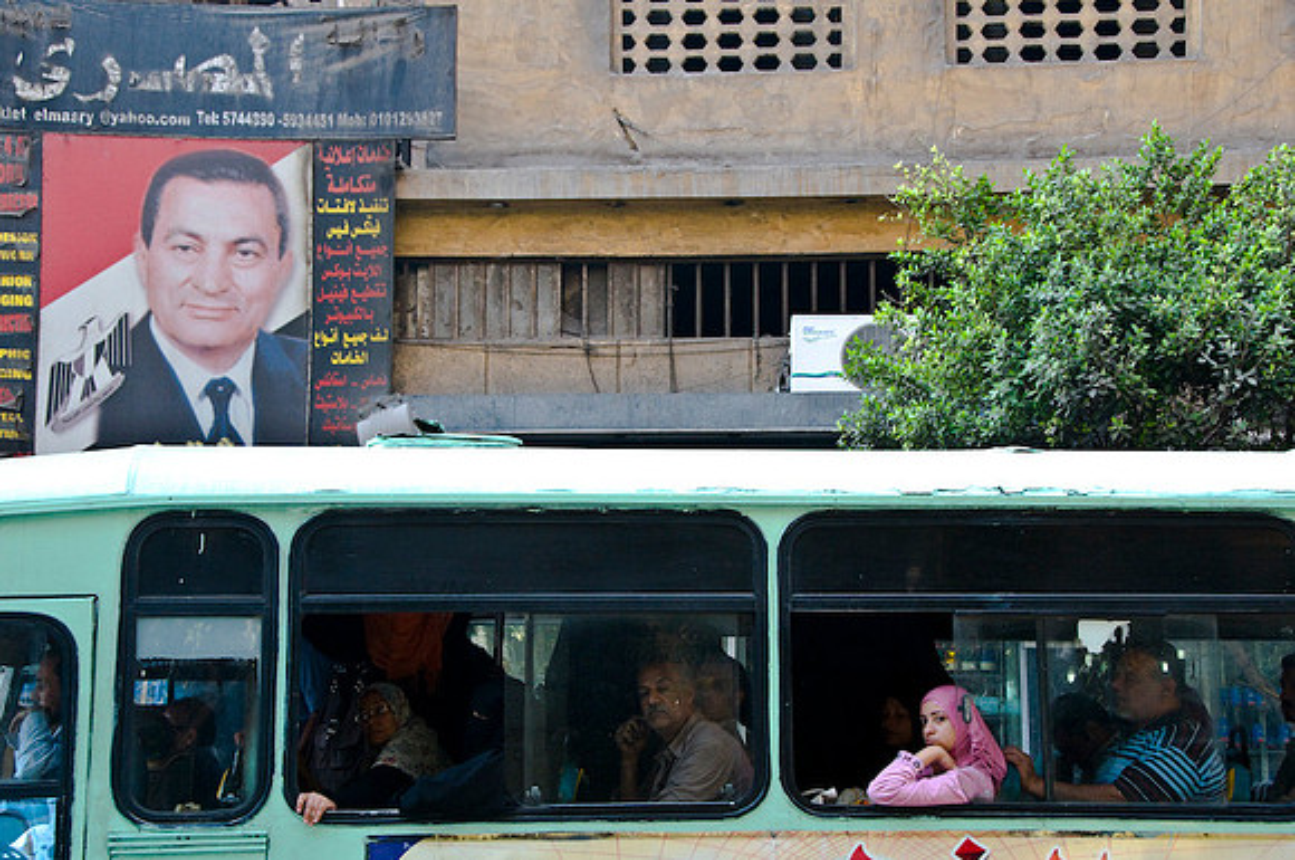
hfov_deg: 35.1
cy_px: 430
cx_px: 648
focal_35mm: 57
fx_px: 2048
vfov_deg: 23.7
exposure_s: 1/250
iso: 1250
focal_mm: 38
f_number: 7.1
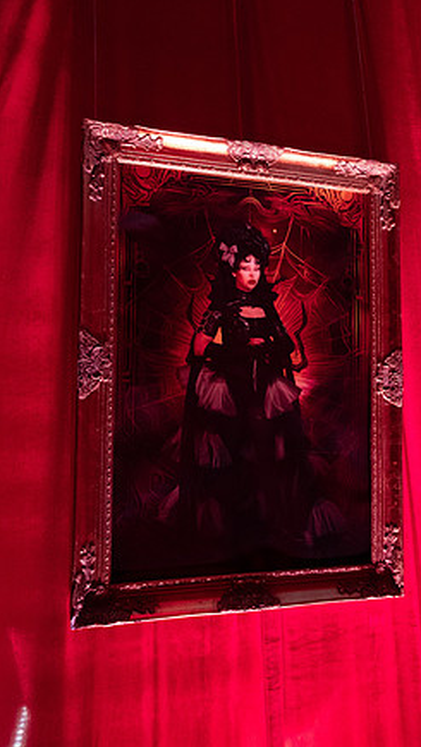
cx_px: 256
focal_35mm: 26
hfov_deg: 44.2
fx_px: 515
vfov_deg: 71.9
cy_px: 381
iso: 5000
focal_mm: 16
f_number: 9
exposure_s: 1/30
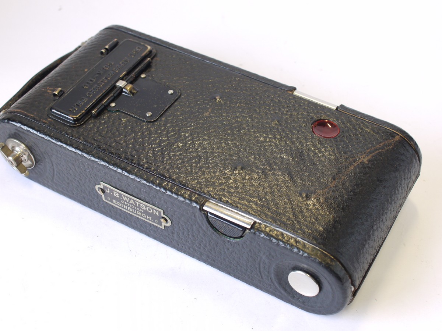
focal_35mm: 60
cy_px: 166
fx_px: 766
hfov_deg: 32.2
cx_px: 221
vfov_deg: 24.4
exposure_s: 1/30
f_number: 6.3
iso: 400
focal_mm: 30
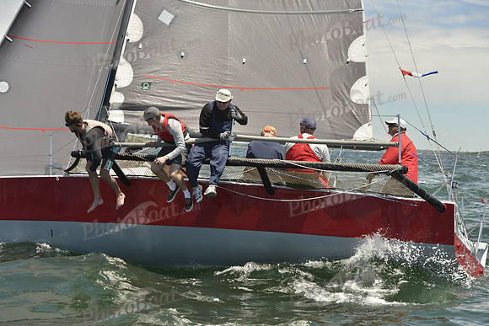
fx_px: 951
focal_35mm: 70
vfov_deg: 19.5
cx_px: 244
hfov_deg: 28.8
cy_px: 163
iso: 280
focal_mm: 70
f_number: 6.3
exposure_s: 1/1600
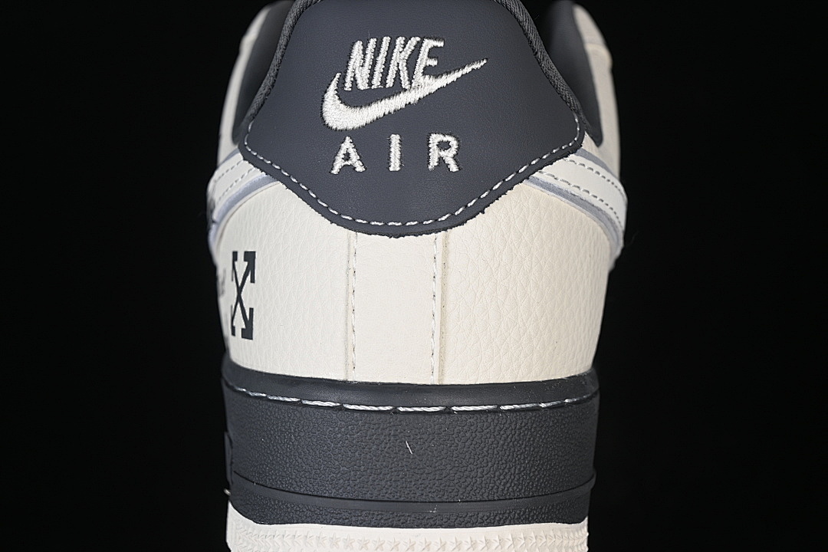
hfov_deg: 27.0
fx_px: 1725
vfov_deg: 18.2
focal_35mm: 75
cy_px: 276
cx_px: 414
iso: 160
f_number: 7.1
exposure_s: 1/80
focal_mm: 50
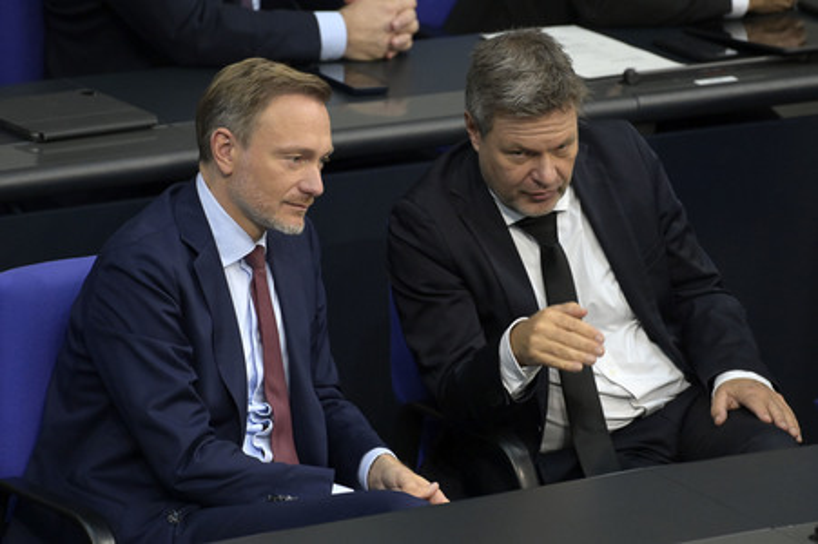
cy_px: 272
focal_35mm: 410
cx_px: 409
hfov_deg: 5.0
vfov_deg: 3.3
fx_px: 9309
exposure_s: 1/320
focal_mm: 410
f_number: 5.6
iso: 10000
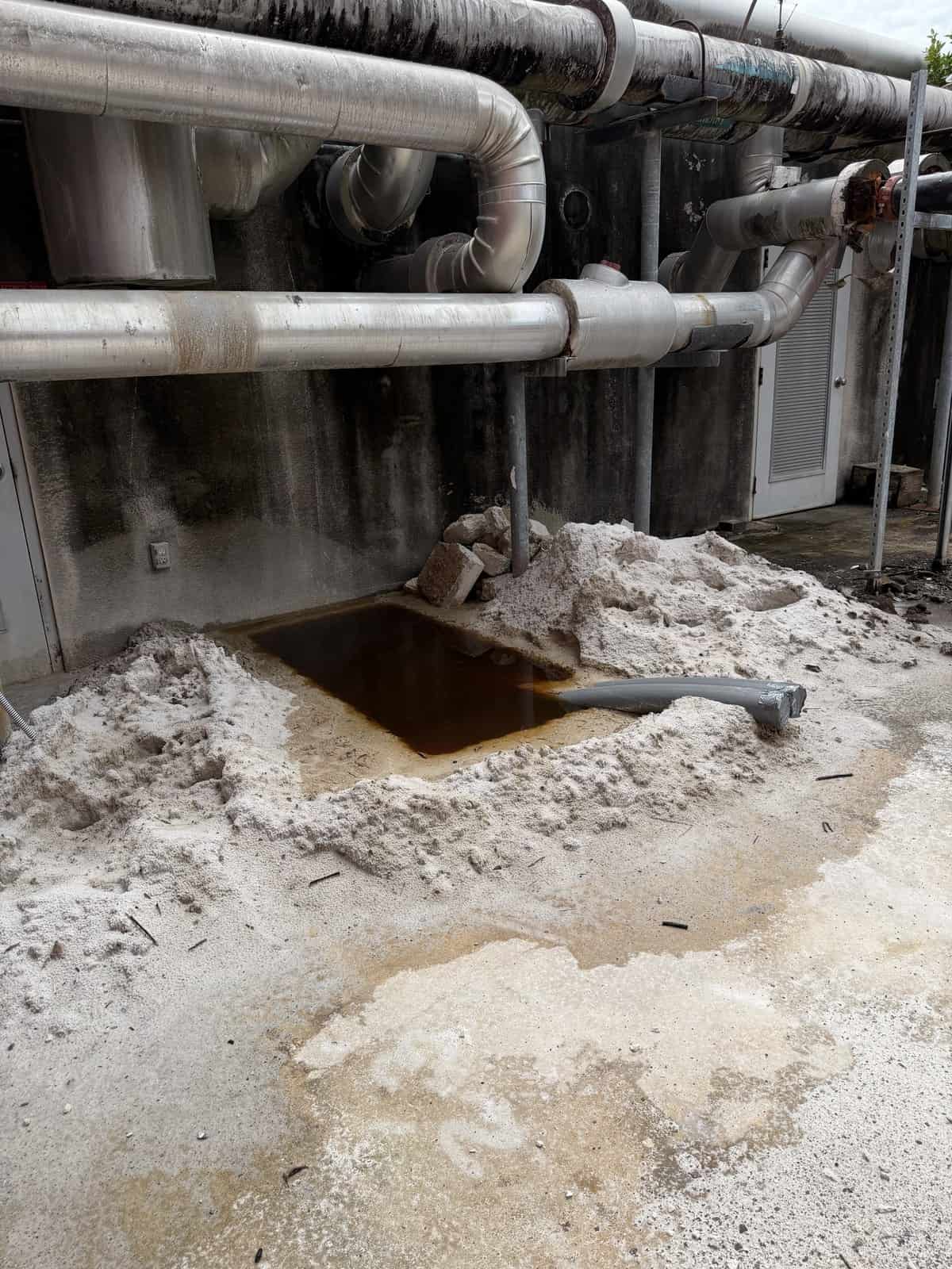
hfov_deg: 56.8
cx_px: 476
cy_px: 634
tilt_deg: -18.1
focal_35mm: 24
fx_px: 880
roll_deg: +2.8
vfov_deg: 71.6
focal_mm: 6.76
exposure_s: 1/4673
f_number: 1.78
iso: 80
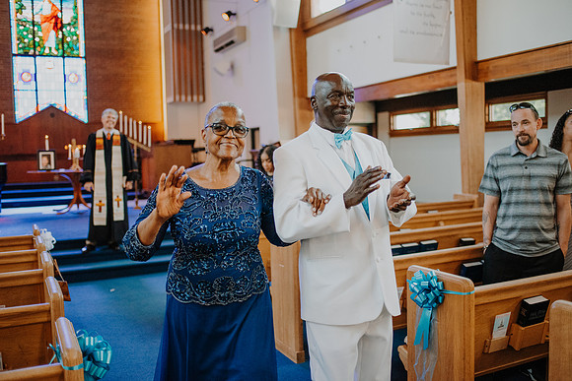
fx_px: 556
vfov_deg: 37.9
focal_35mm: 35
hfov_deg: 54.4
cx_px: 286
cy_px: 190
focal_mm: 35
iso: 3600
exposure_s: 1/1250
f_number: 1.8
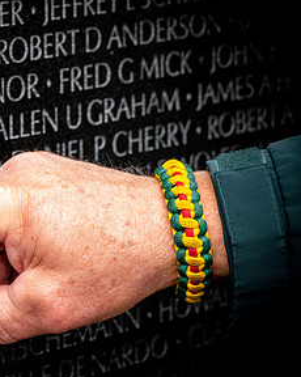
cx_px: -62
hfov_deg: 7.4
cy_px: 183
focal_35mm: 208
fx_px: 2319
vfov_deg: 9.3
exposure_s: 1/640
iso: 2500
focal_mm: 110
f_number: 8
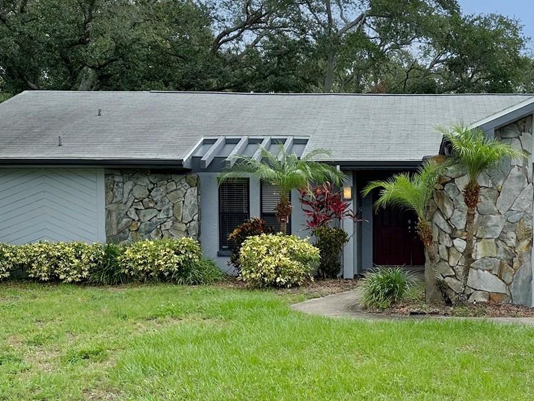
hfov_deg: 37.5
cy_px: 259
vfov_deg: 29.5
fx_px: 756
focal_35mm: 49
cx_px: 428
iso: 80
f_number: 1.78
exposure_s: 1/1304
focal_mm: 6.86
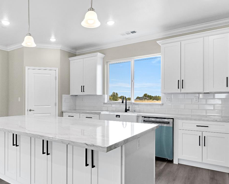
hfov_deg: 67.1
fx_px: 168
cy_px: 99
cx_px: 80
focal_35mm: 25
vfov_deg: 57.2
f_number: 8
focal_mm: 11
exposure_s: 1/80
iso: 320
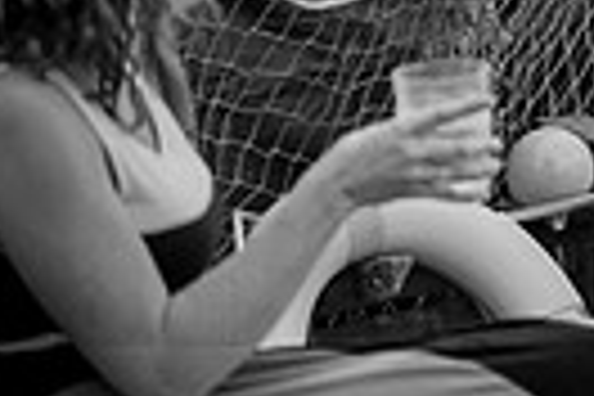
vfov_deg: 3.4
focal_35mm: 402
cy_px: -40
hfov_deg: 5.0
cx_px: 1337
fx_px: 6632
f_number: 2.8
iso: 125
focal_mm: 81
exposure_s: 1/100
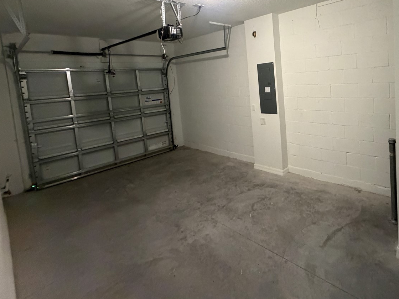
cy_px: 95
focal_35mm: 20
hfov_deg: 77.7
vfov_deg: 63.9
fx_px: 231
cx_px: 281
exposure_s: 1/60
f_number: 2.2
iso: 800
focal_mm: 2.22
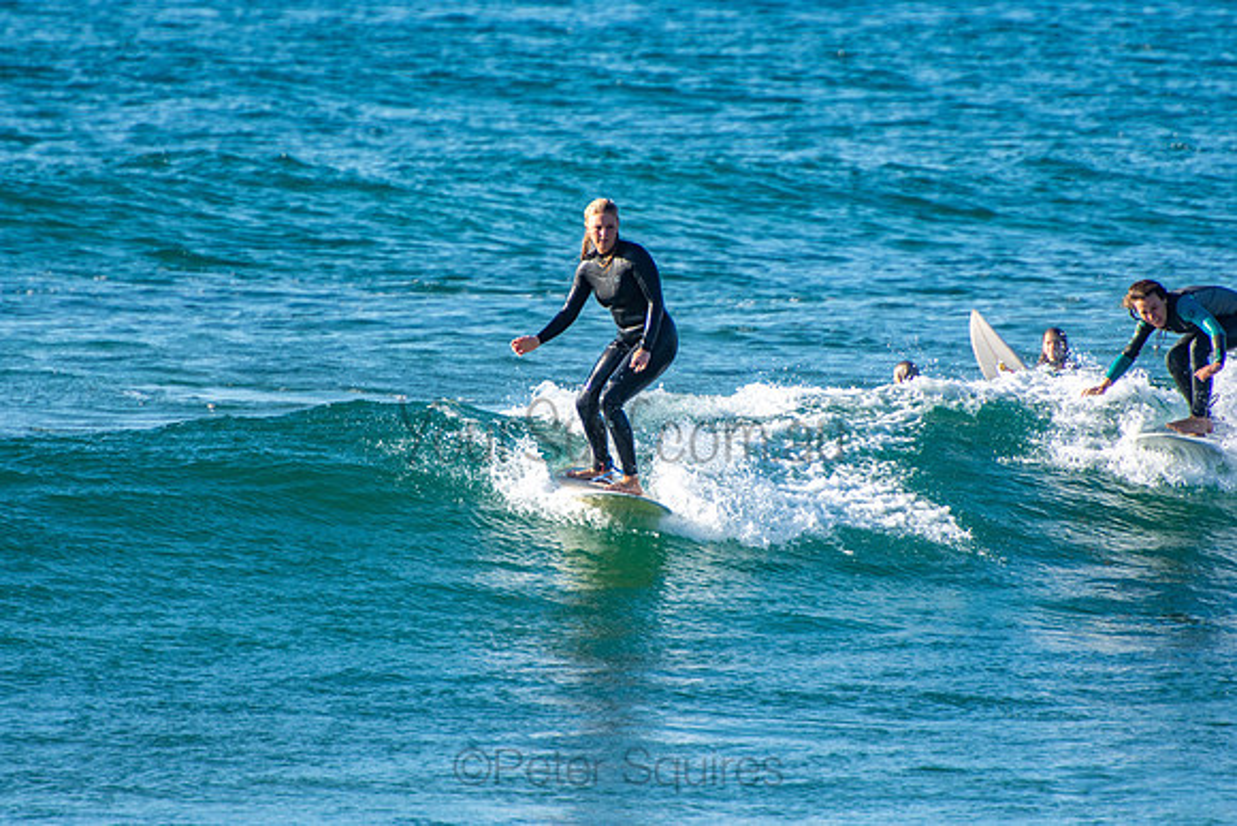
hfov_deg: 3.4
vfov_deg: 2.3
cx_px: 618
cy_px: 413
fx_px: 20621
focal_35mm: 600
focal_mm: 400
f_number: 5.6
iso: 400
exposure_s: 1/1250
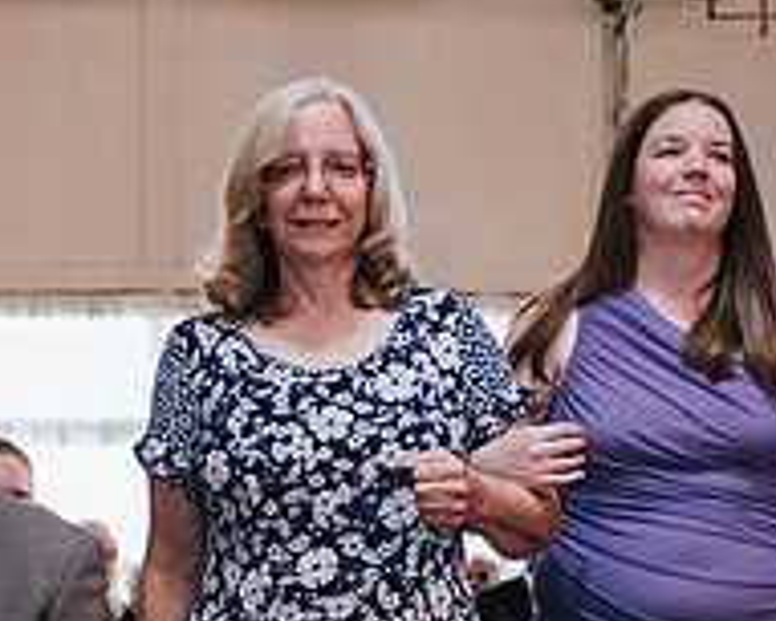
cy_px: 659
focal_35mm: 109
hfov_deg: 17.5
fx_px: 2505
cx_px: 576
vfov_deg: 13.9
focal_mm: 35
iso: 800
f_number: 3.2
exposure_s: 1/200
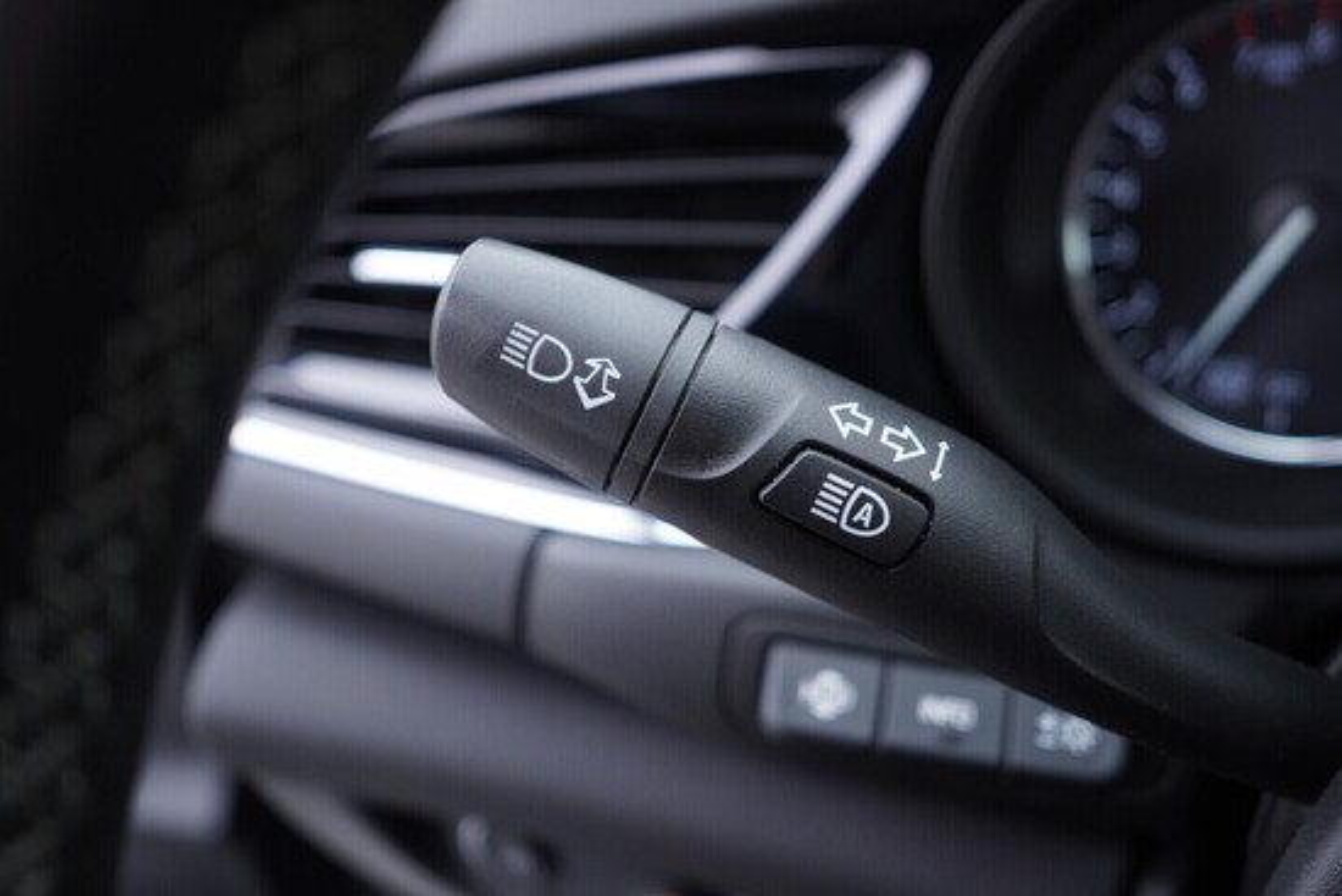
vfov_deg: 36.9
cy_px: 448
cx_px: 671
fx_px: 1342
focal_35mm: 36
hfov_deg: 53.1
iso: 200
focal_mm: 24
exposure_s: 1/40
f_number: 2.8
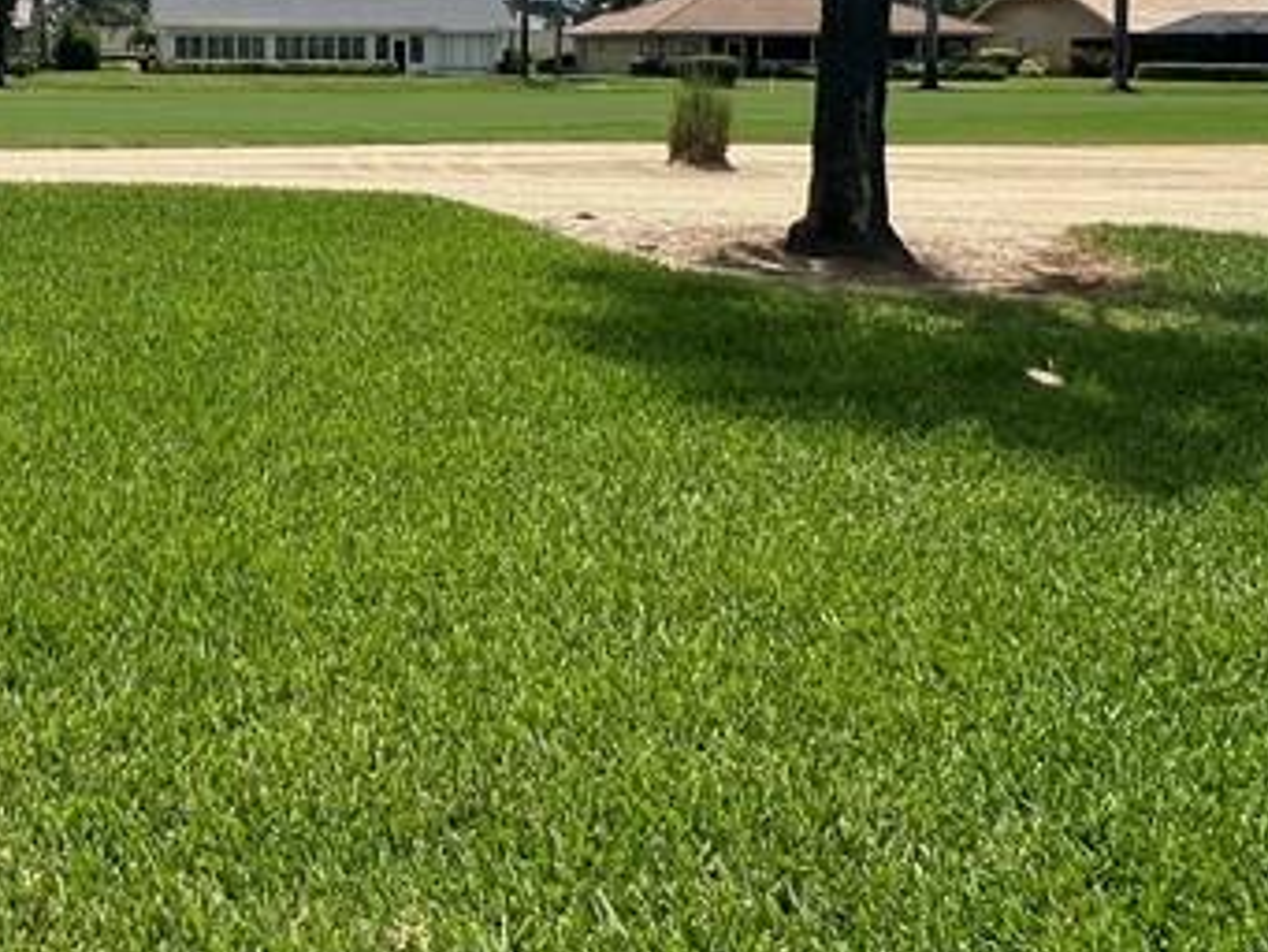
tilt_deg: +0.3
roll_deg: -0.1
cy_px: 33
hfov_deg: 42.8
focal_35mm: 39
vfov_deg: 34.1
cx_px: 71
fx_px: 1429
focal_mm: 1.57
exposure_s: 1/2660
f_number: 1.8
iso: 32
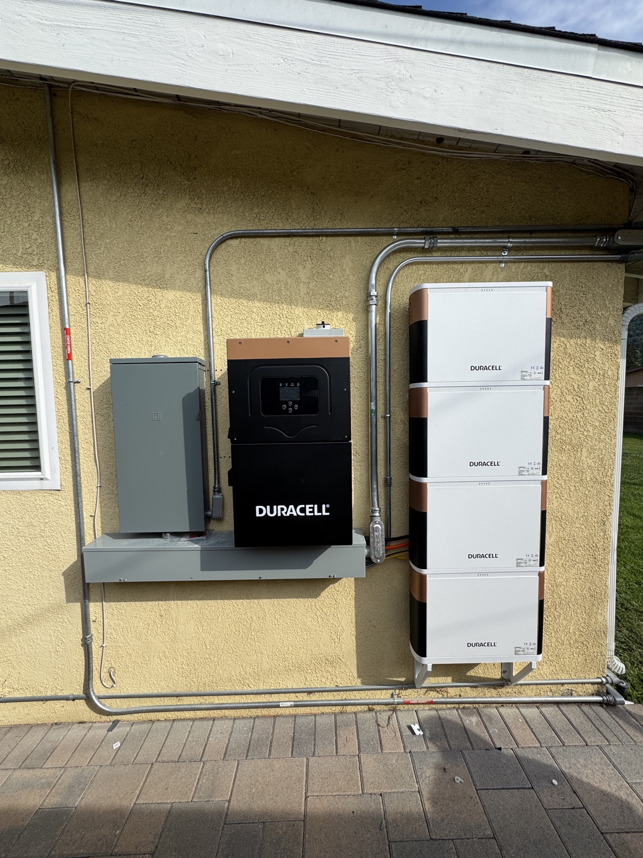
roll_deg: +1.5
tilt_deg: -4.0
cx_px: 322
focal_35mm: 14
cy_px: 429
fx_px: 347
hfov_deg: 85.7
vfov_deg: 102.1
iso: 50
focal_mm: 2.22
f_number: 2.2
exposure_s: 1/1143
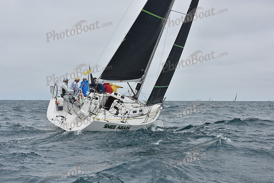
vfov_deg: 19.5
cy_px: 92
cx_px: 137
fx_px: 533
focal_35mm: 70
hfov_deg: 28.8
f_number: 9
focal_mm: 70
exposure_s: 1/800
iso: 250
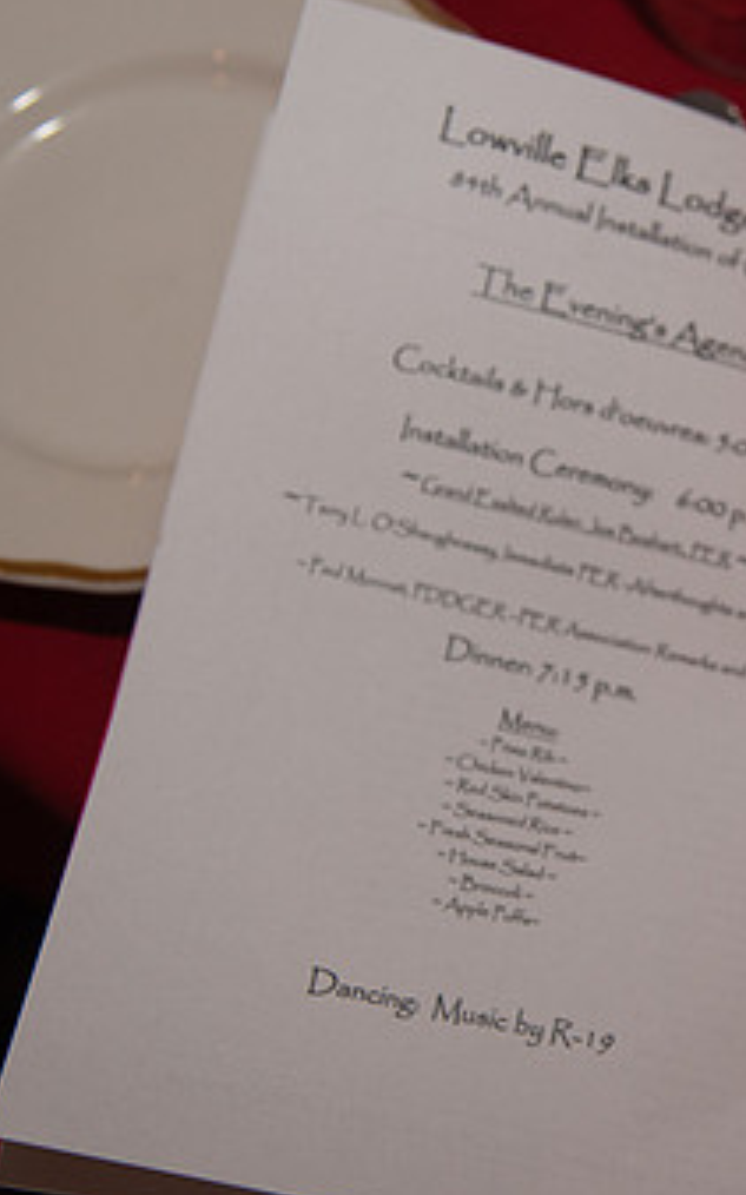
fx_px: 2735
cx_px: 841
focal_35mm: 84
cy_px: 620
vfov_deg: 24.6
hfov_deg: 15.1
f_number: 4
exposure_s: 1/200
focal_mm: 48
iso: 800
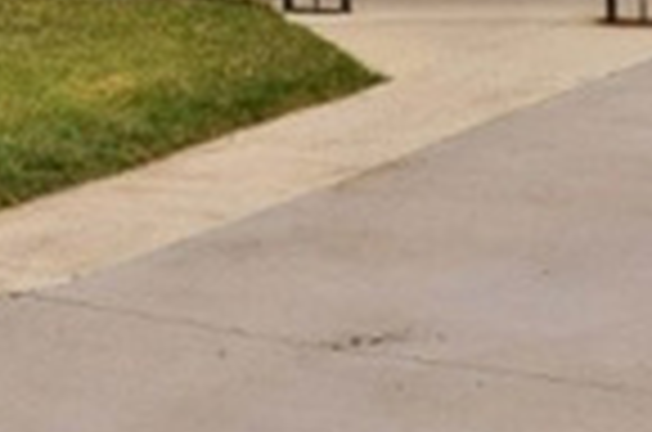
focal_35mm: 146
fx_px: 2638
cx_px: 513
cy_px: -335
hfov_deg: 14.0
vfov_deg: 9.0
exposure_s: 1/320
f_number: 9
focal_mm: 22
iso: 200
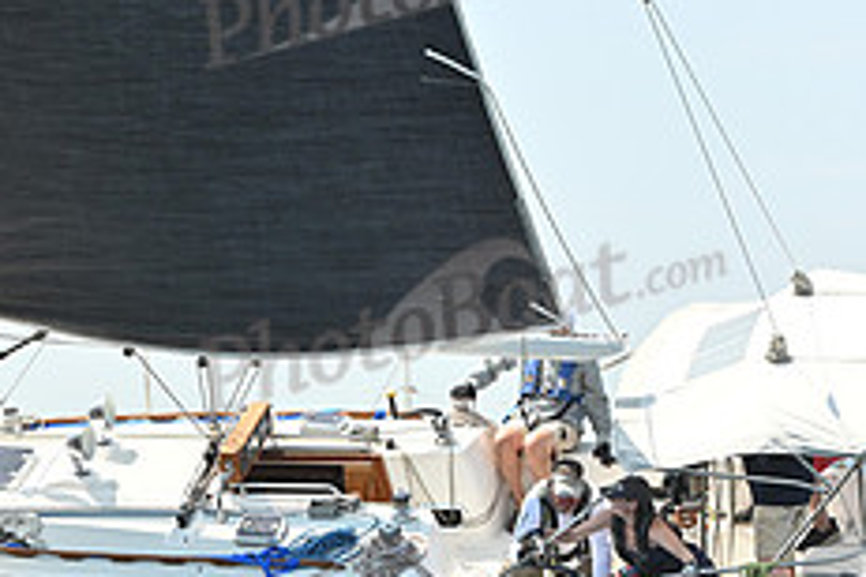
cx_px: 7
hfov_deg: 11.6
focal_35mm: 176
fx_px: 4233
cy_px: 564
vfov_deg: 7.8
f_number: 5
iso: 320
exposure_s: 1/1250
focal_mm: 70
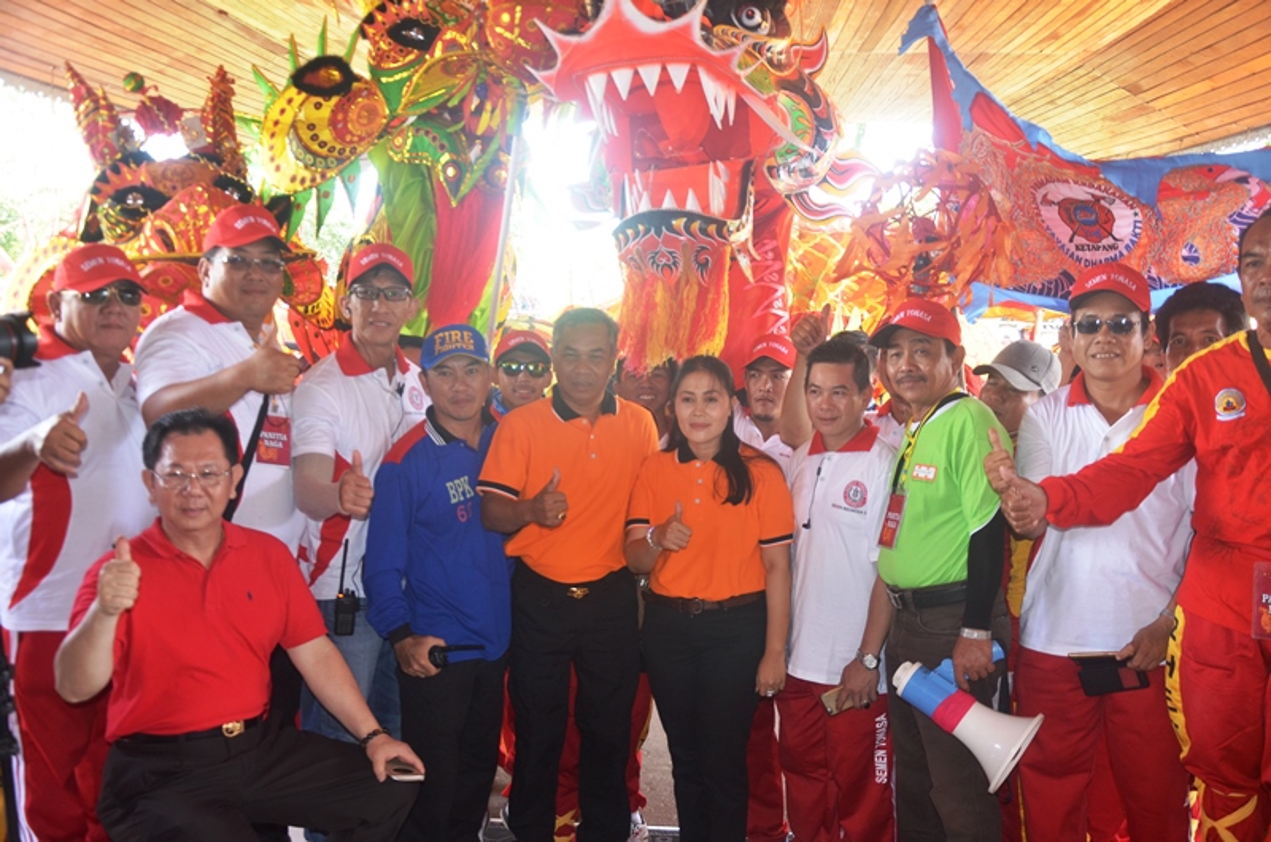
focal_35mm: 36
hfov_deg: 53.2
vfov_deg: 36.7
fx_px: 1268
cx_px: 636
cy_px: 421
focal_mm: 24
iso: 400
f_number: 3.8
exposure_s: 1/80
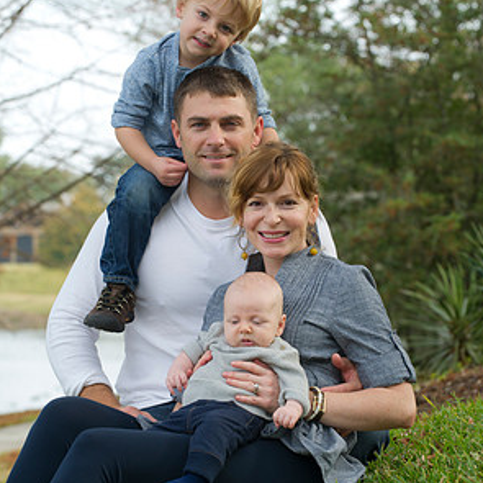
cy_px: 296
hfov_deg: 11.6
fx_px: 2368
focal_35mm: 150
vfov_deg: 11.6
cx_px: 242
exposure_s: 1/250
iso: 400
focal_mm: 116
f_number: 5.6
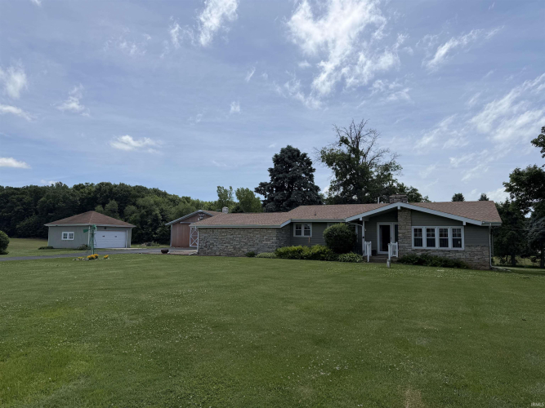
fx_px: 378
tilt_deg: +5.4
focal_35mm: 24
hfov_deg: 71.6
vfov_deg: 56.8
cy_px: 204
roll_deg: -0.2
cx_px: 272
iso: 80
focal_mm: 6.76
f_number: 1.78
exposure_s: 1/6711
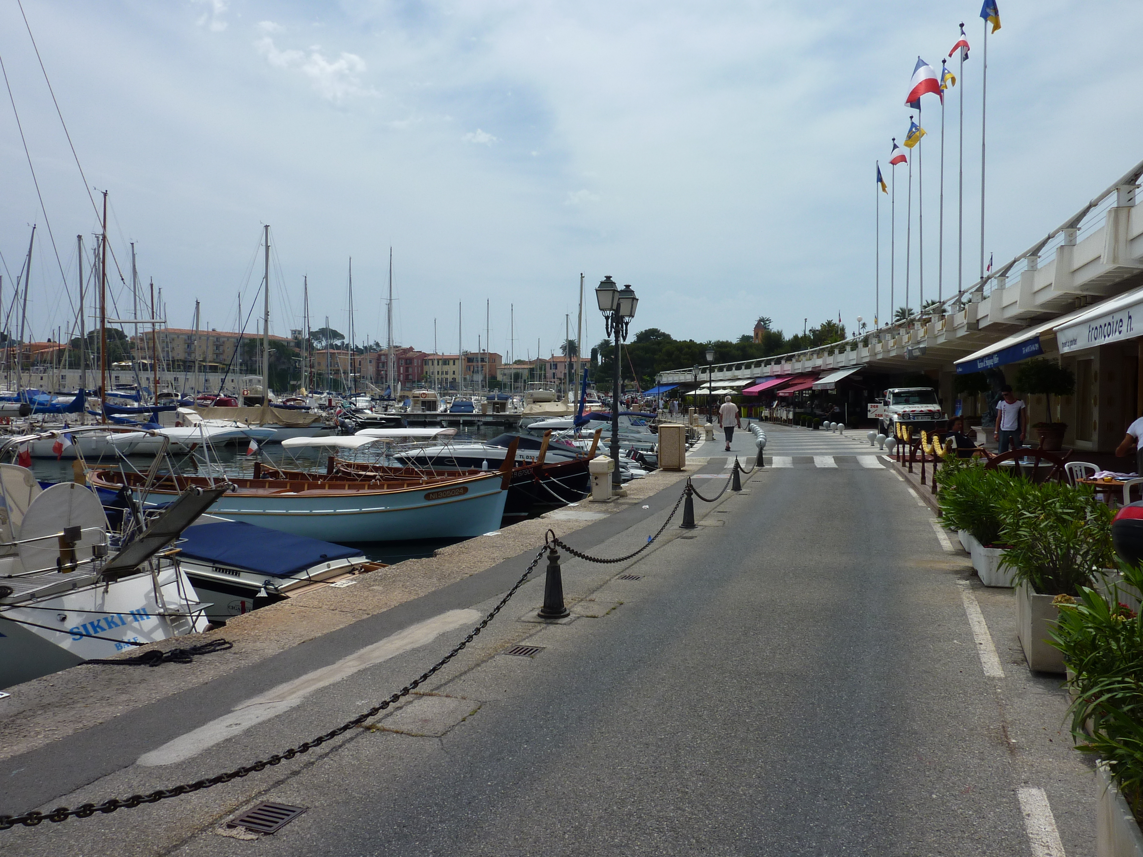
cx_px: 572
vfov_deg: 54.9
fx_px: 825
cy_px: 428
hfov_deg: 69.4
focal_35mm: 25
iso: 80
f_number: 5.6
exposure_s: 1/800
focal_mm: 4.1
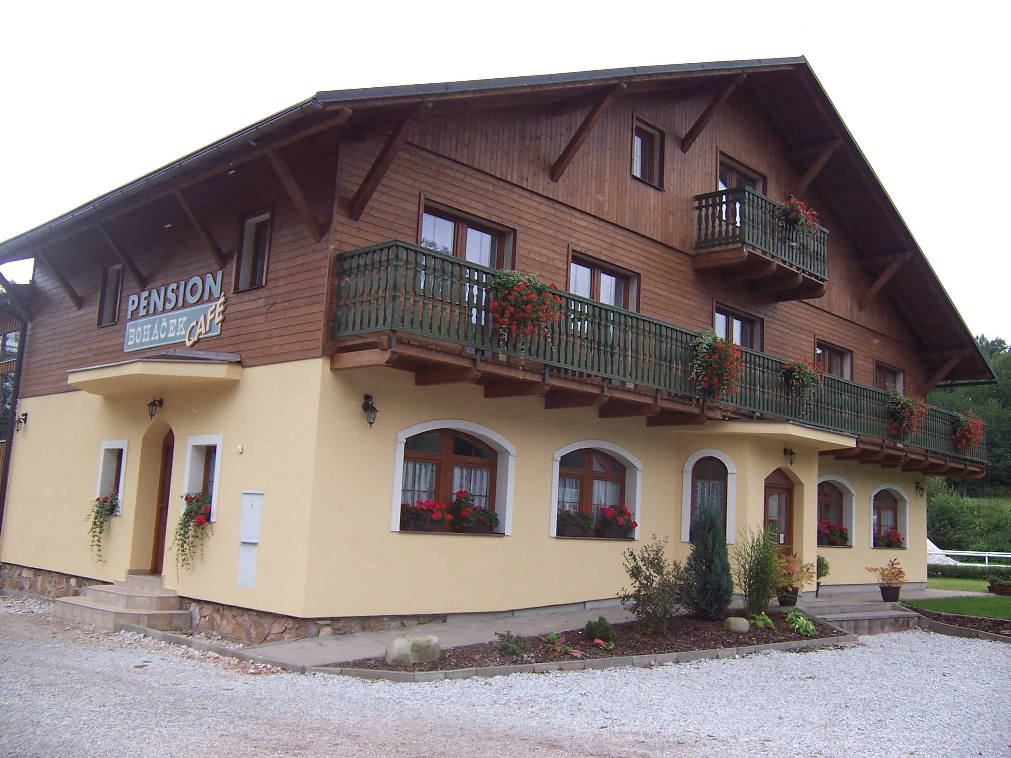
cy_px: 379
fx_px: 964
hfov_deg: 55.4
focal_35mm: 33
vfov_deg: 42.9
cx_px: 506
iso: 80
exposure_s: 1/60
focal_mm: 5.5
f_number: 2.8
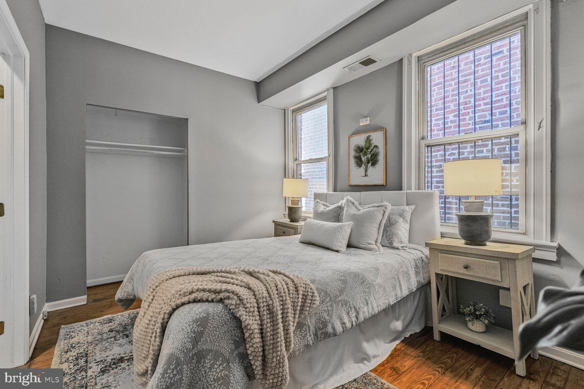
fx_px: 260
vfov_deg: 73.7
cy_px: 194
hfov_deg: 96.7
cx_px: 292
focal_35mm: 16
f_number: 8
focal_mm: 16
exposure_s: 1/3
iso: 200
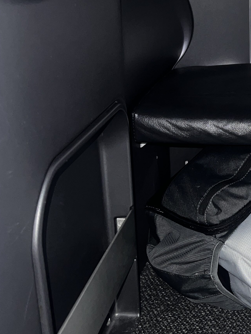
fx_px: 590
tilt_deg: -17.5
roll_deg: +0.2
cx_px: 271
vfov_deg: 31.6
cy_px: 136
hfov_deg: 22.7
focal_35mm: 61
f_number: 1.5
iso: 40
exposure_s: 1/4
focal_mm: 5.7
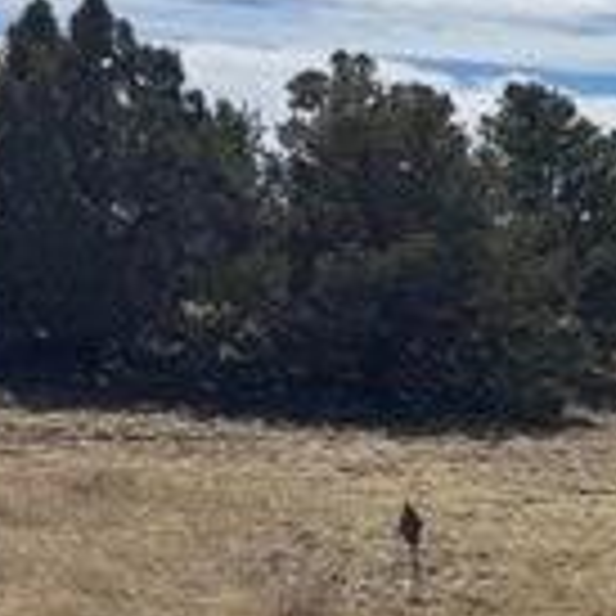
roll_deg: -1.8
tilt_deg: +1.4
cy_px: 301
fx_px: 1993
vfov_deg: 17.6
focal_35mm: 99
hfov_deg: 13.8
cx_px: 1371
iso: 80
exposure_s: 1/9009
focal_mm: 6.76
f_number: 1.78
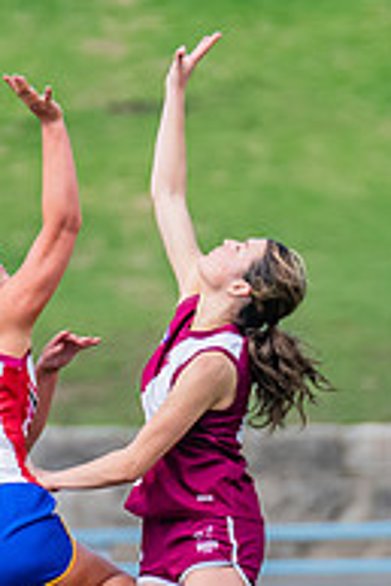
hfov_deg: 0.7
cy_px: 506
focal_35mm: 2111
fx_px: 34328
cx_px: 301
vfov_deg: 1.0
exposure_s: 1/1600
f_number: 5
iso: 800
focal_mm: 420
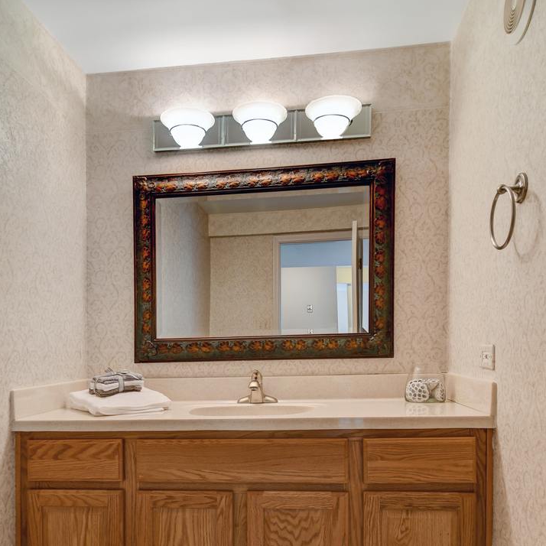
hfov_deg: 59.1
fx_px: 482
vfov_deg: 58.1
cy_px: 350
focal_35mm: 27
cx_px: 271
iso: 125
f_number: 8
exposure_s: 1/3.33
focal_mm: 14
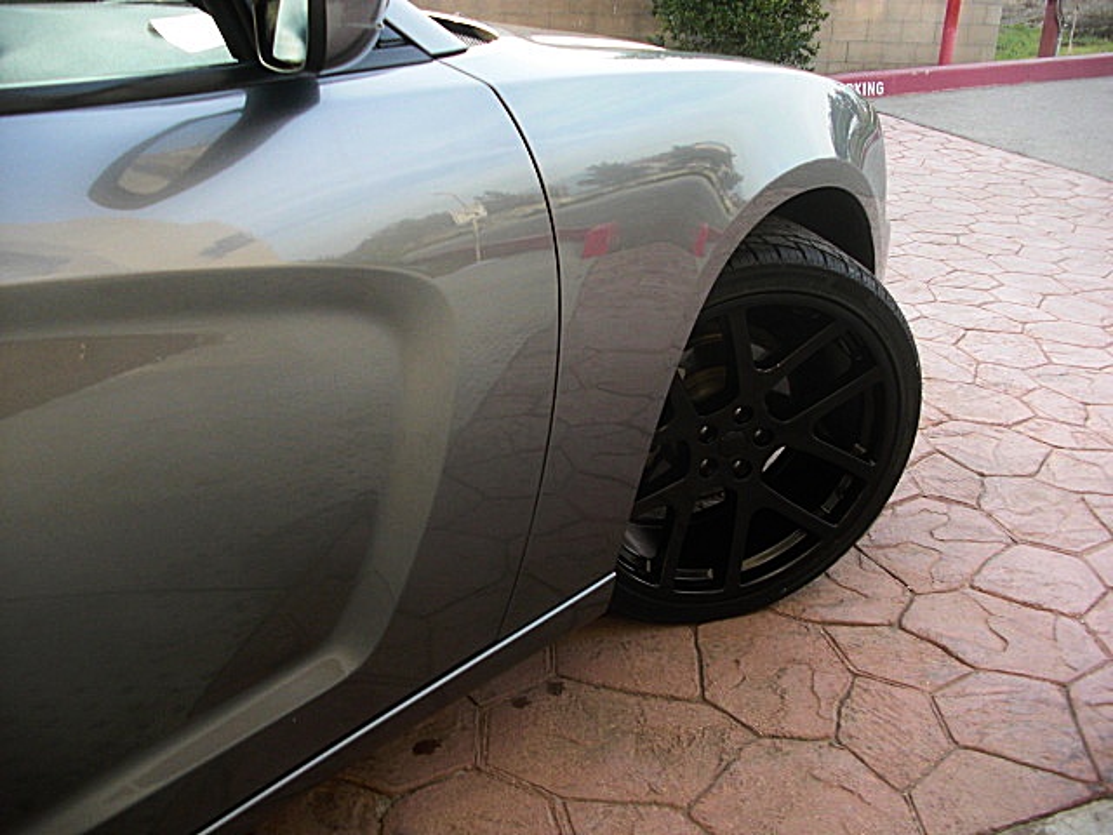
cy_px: 418
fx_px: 1157
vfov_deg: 39.7
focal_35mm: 36
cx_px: 556
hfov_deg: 51.4
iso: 100
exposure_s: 1/100
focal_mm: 6.3
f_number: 2.8
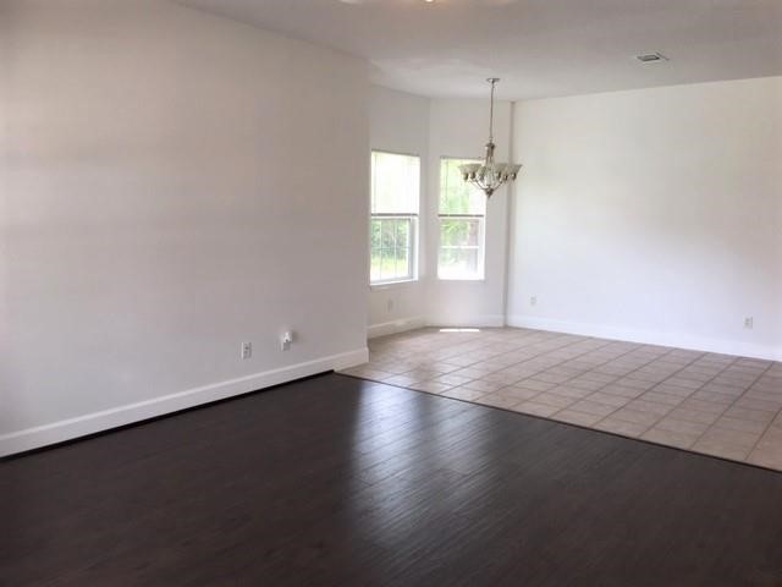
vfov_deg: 48.2
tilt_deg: -6.0
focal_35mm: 29
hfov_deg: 61.7
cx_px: 391
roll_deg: -0.9
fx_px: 655
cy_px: 294
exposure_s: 1/60
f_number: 2.2
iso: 25
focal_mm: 4.15
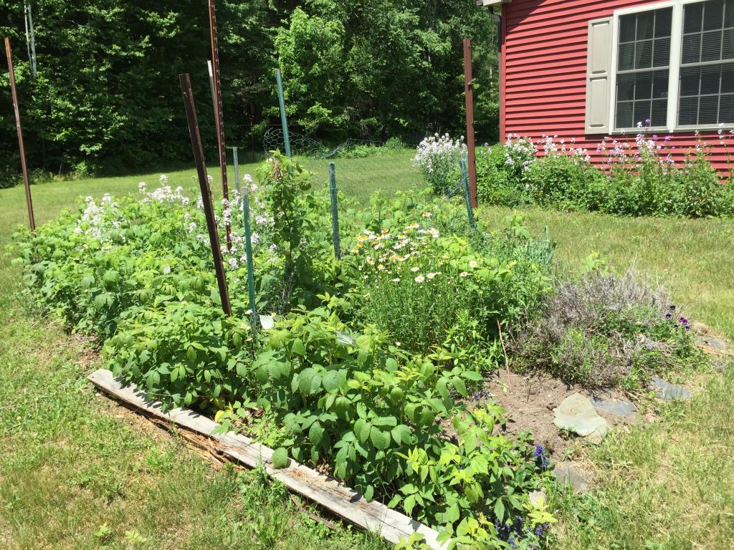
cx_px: 367
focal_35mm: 29
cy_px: 275
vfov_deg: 48.2
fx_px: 615
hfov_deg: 61.7
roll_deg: +2.6
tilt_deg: -13.2
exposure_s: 1/1319
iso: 32
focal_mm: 4.15
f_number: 2.2
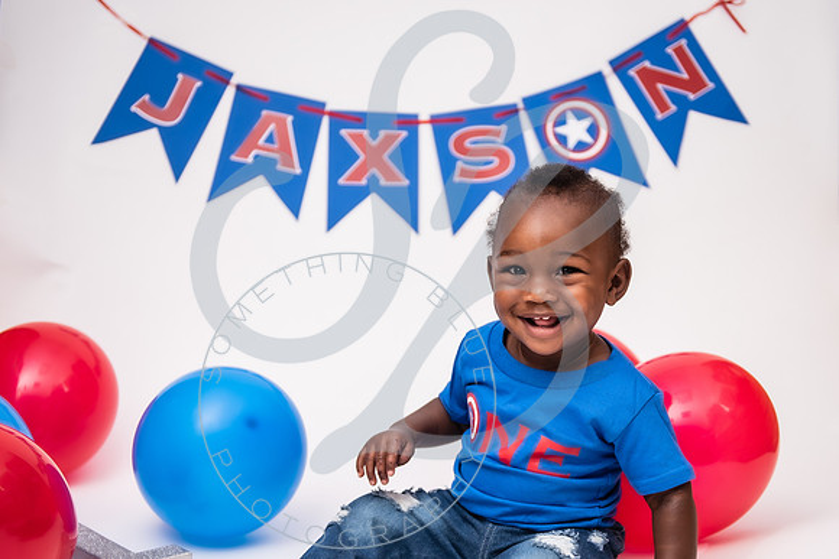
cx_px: 438
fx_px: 1422
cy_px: 347
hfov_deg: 32.9
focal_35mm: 61
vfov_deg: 22.2
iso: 100
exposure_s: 1/160
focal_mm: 44
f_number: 2.8
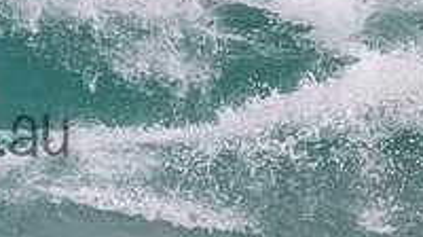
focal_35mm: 2433
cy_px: 107
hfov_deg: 0.9
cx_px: -154
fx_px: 27260
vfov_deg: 0.5
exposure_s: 1/2000
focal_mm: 800
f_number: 11
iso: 1400
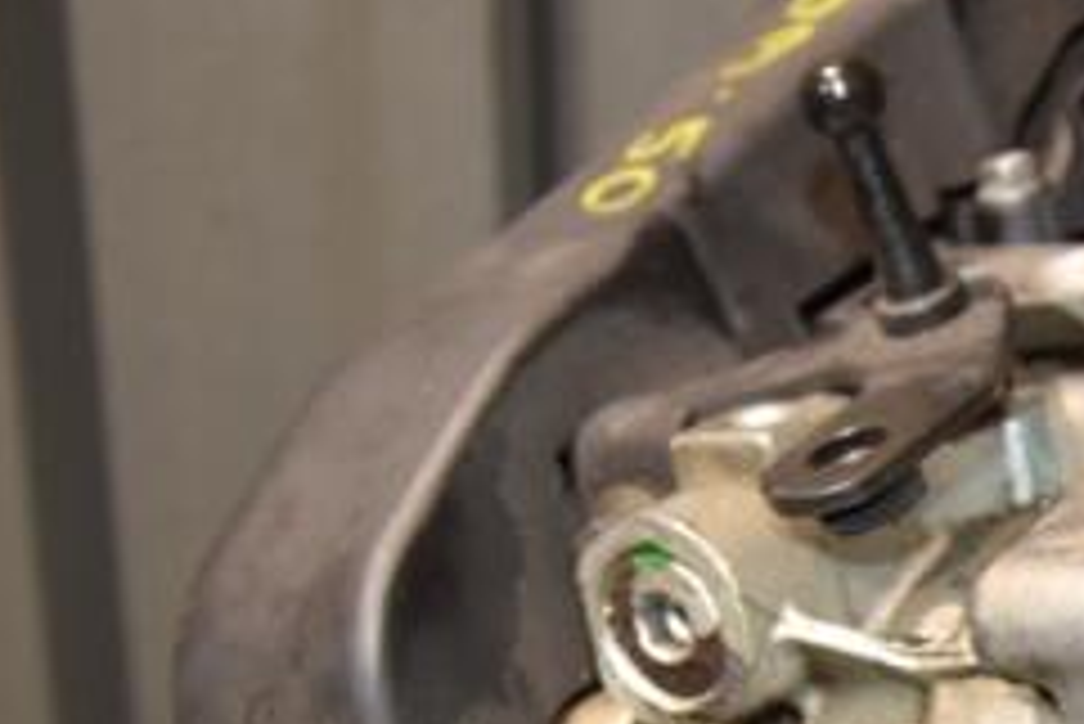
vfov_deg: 13.9
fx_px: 2922
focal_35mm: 97
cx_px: 1156
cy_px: 715
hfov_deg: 20.2
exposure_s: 1/60
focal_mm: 26
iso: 800
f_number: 5
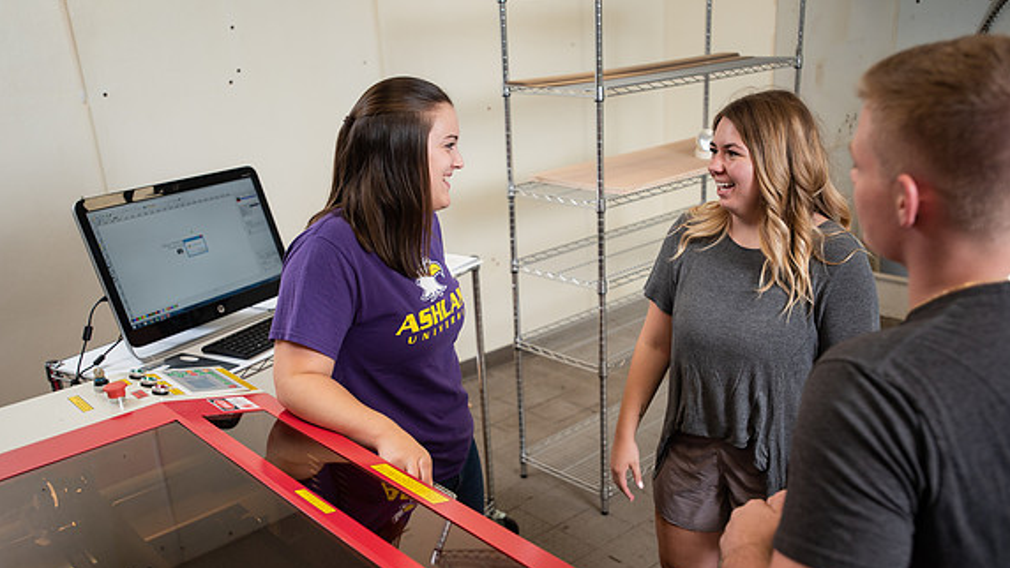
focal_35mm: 34
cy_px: 325
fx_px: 911
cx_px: 509
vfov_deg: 34.6
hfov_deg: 58.0
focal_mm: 32
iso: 400
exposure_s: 1/200
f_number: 3.5
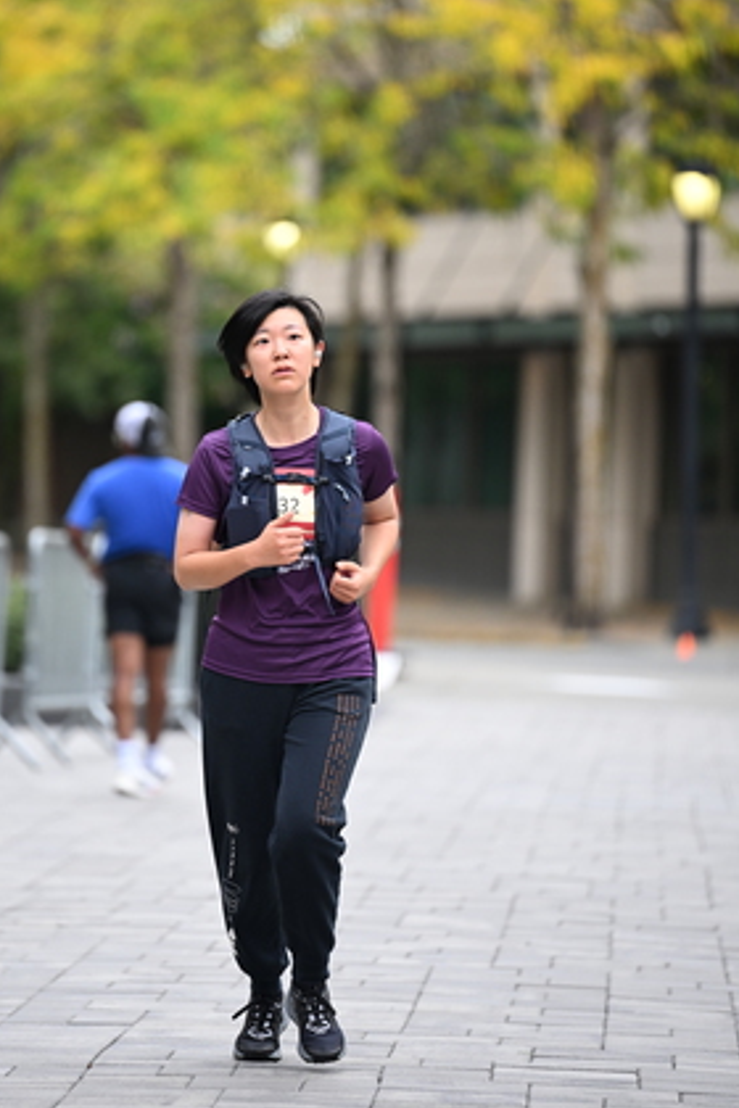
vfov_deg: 7.9
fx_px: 8067
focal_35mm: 262
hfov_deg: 5.2
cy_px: 454
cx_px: 260
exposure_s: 1/1600
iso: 640
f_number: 2.8
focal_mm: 200
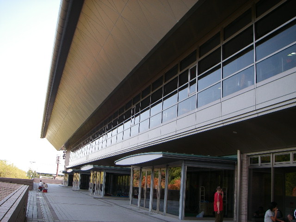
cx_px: 148
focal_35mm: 38
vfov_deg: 37.7
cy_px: 111
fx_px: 325
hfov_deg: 49.0
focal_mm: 6.3
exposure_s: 1/160
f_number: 3.3
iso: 64
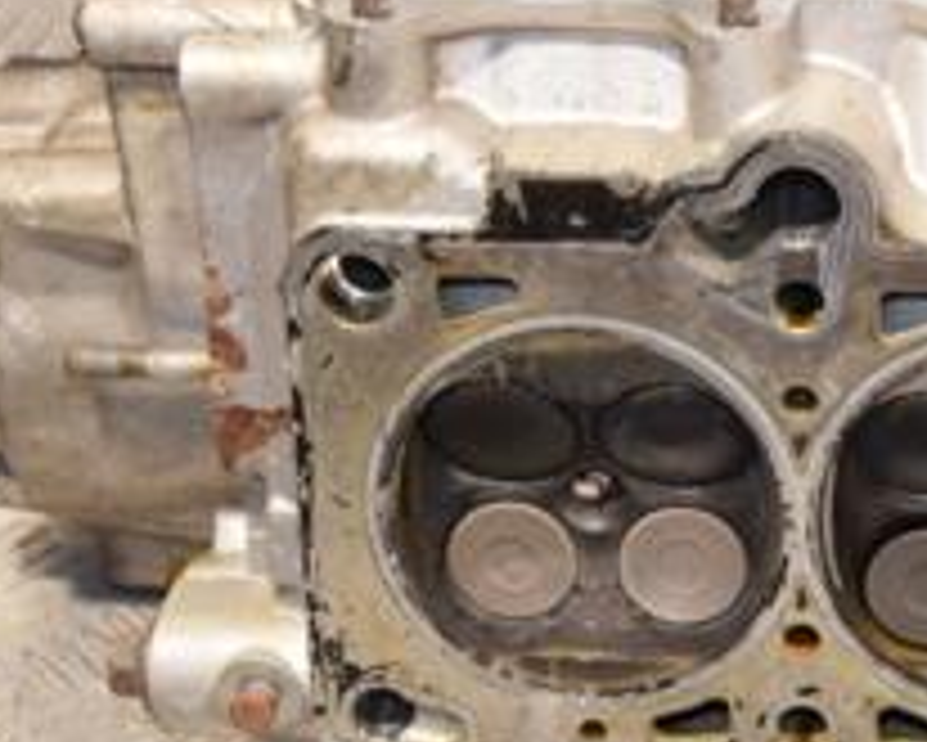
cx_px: 1035
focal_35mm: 131
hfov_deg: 14.3
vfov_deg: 11.8
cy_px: 297
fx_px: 3596
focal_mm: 32
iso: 800
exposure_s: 1/100
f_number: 5
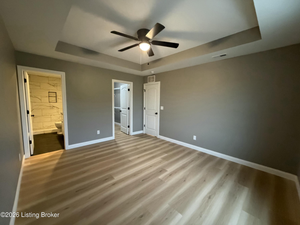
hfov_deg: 102.1
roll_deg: -1.0
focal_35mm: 14
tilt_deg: -5.1
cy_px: 112
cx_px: 150
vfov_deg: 85.7
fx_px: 121
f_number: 2.2
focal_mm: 2.22
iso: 1000
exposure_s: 1/60
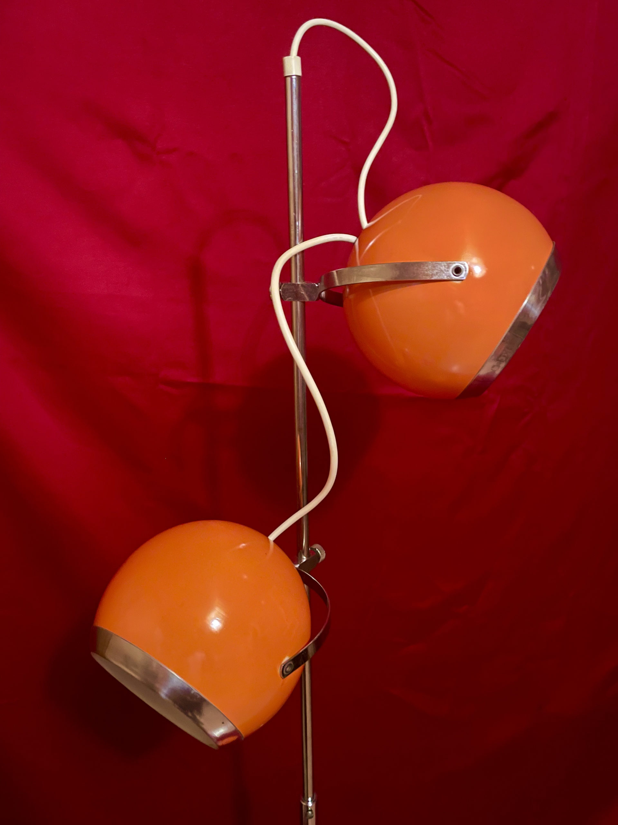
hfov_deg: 53.1
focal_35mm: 26
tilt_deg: -17.6
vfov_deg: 67.3
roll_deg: +0.4
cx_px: 309
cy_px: 412
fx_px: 619
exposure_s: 1/8
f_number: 1.6
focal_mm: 4.2
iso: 500
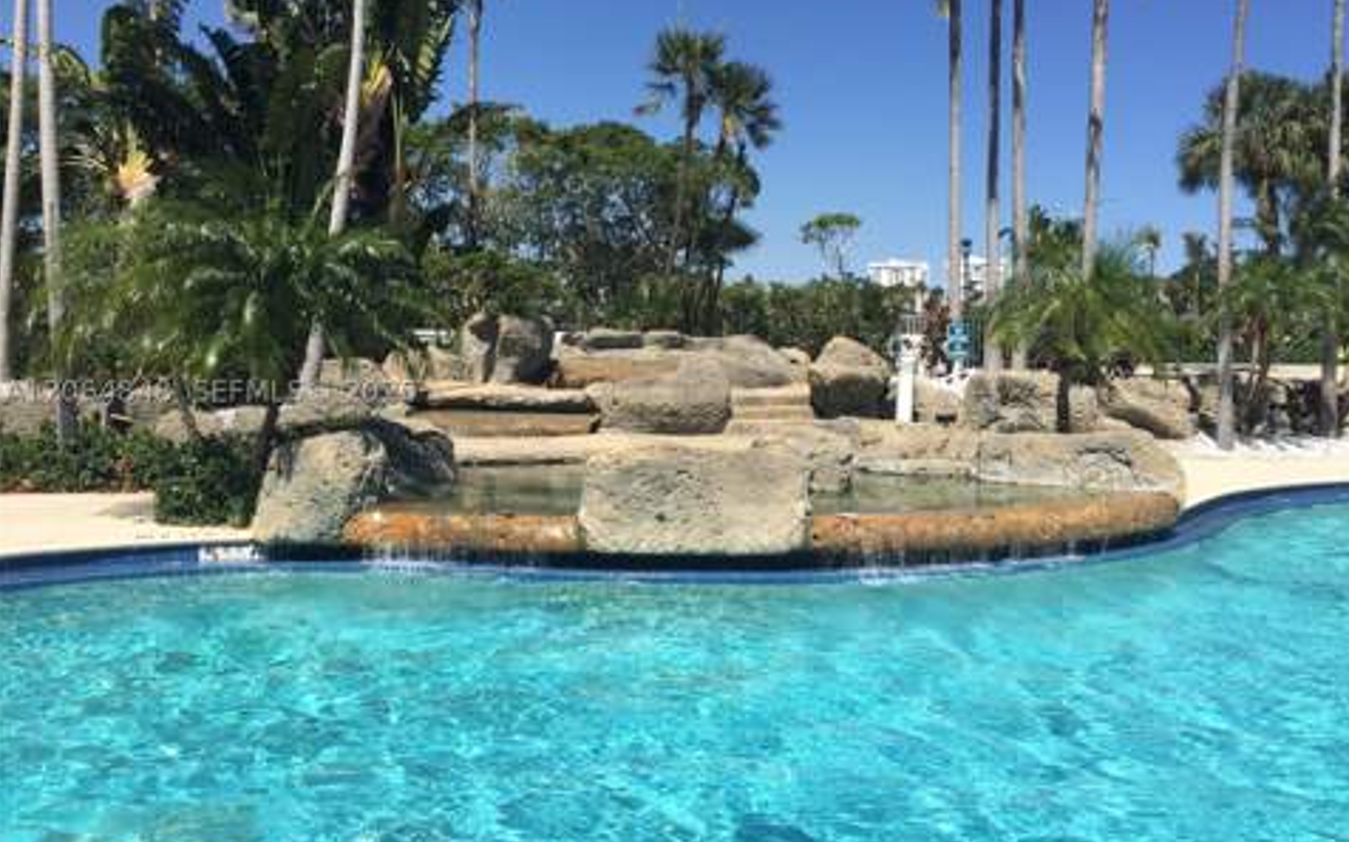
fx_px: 1139
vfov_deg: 40.5
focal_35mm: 31
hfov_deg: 61.3
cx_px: 677
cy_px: 391
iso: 32
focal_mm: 4.15
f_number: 2.2
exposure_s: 1/2326
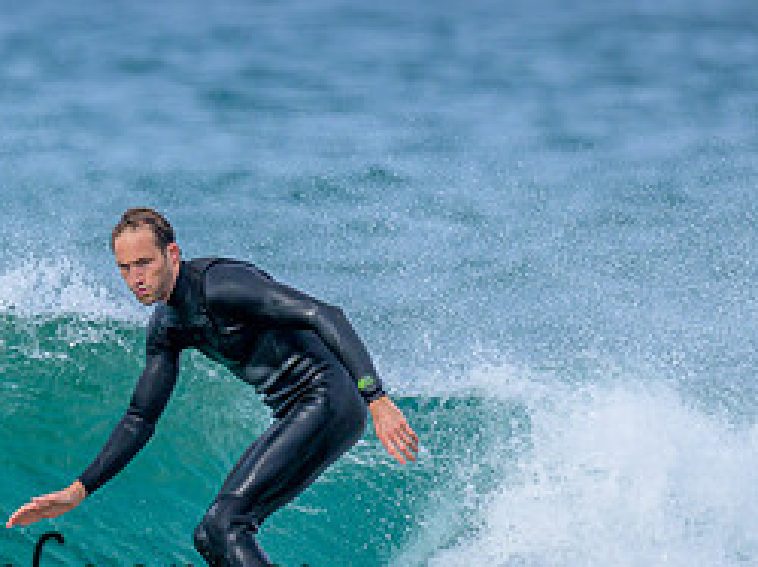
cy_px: 512
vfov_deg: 0.6
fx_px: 53750
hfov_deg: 0.8
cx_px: -134
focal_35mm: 2457
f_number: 6.3
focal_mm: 800
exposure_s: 1/2000
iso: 400
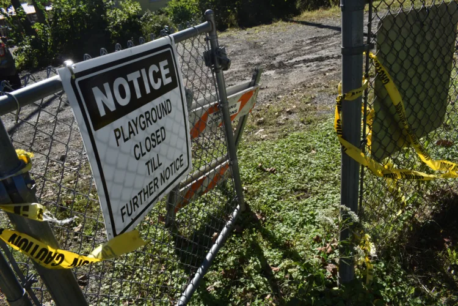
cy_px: 153
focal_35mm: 27
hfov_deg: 67.4
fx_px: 343
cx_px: 229
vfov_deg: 47.9
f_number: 8
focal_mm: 18
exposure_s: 1/250
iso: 110
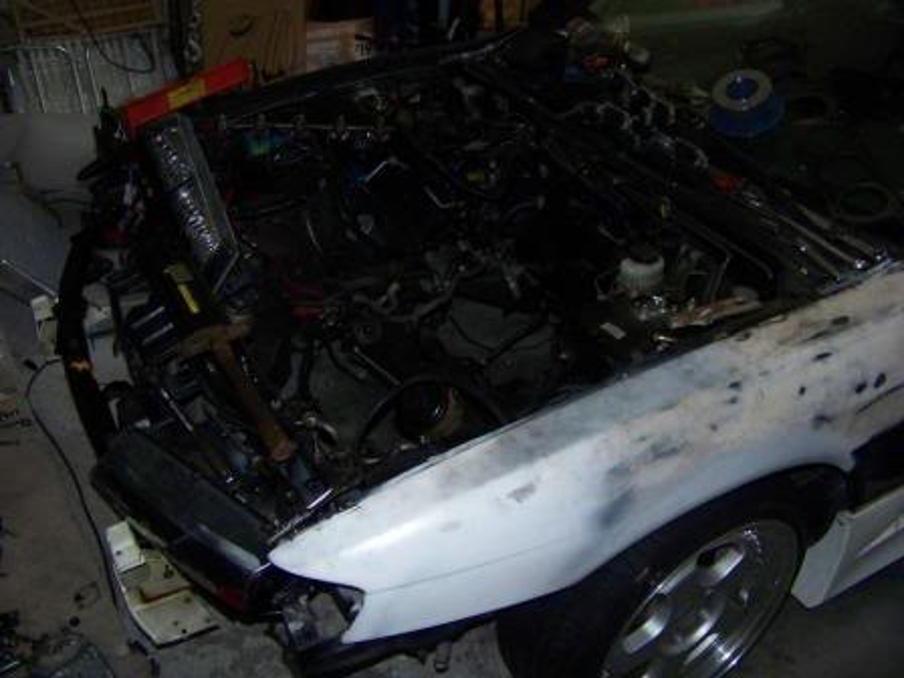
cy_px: 339
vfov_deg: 39.7
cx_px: 452
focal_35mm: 36
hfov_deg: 51.4
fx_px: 940
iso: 200
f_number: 2.8
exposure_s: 1/30
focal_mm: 5.85
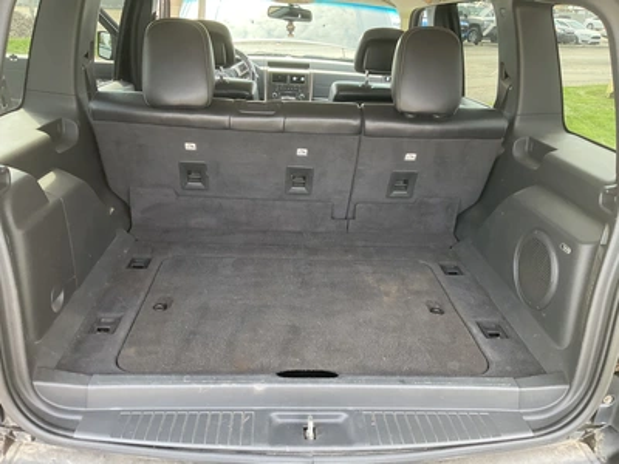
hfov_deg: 61.7
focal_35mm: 29
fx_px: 519
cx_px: 310
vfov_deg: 48.2
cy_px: 232
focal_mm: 3
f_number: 1.8
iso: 64
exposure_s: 1/122
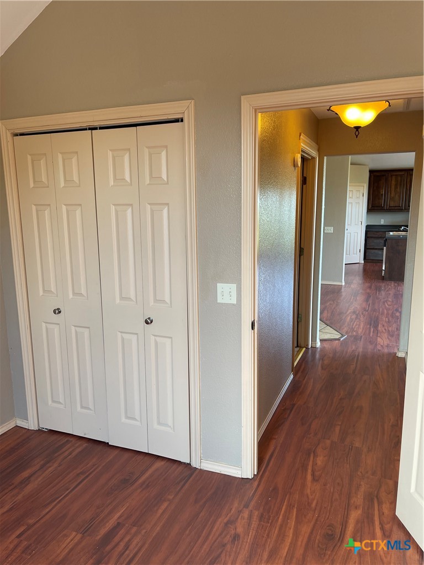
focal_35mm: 26
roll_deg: +1.2
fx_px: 425
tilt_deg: -9.0
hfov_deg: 53.1
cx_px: 212
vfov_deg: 67.3
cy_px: 282
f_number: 1.6
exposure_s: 1/60
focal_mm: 5.1
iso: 80
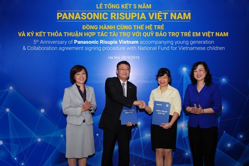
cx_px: 124
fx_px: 242
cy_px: 83
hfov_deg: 54.5
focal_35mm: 35
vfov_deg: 37.8
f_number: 4
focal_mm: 35
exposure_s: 1/200
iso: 200
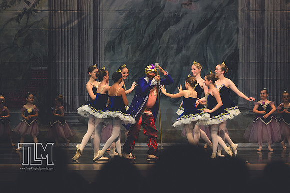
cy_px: 96
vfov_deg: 7.0
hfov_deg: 10.6
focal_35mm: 195
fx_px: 1570
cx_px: 145
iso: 560
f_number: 2.8
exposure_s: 1/500
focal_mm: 130
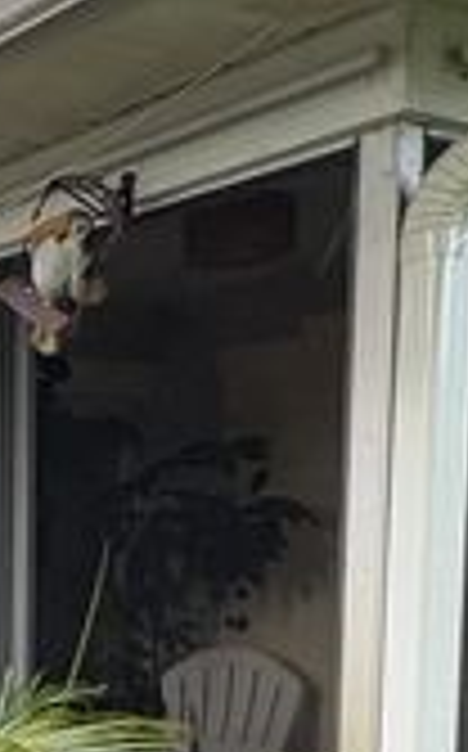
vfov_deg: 34.2
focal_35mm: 57
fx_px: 1166
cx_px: -432
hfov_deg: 17.3
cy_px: 639
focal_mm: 2.22
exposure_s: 1/99
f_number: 2.2
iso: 80
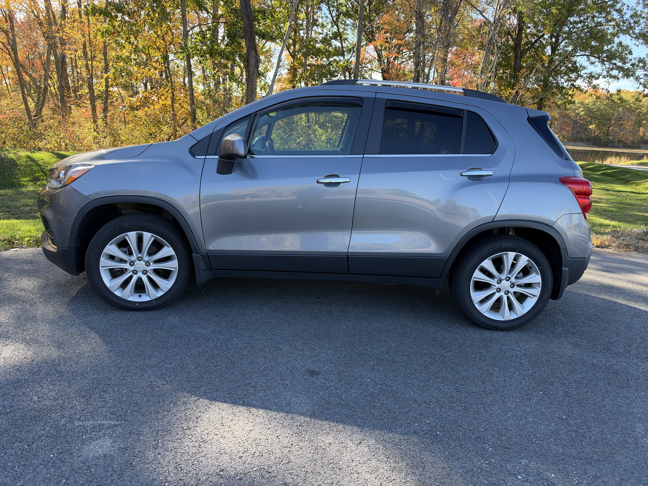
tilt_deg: -14.4
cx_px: 324
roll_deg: -1.3
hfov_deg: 71.6
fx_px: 449
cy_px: 243
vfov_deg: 56.8
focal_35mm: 24
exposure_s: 1/513
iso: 80
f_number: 1.8
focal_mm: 6.93
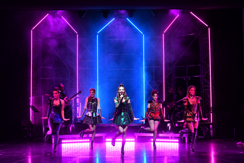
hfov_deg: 36.9
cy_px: 82
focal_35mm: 54
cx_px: 122
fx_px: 366
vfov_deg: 25.1
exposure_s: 1/200
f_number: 4
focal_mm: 36
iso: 2000
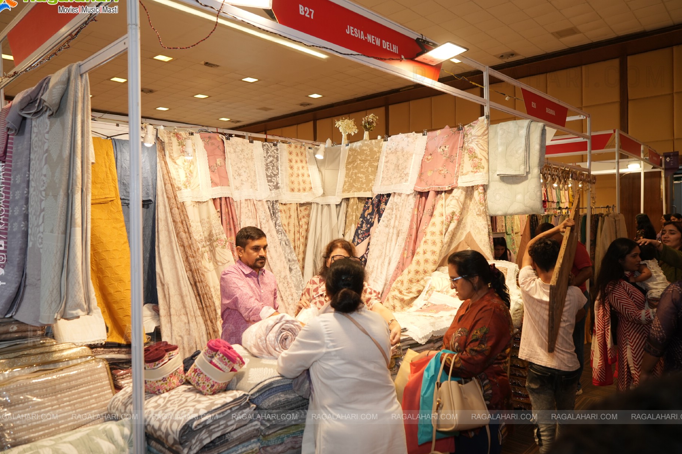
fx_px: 474
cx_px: 346
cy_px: 225
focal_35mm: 25
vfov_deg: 51.3
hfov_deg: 71.5
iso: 500
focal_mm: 24
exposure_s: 1/160
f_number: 5
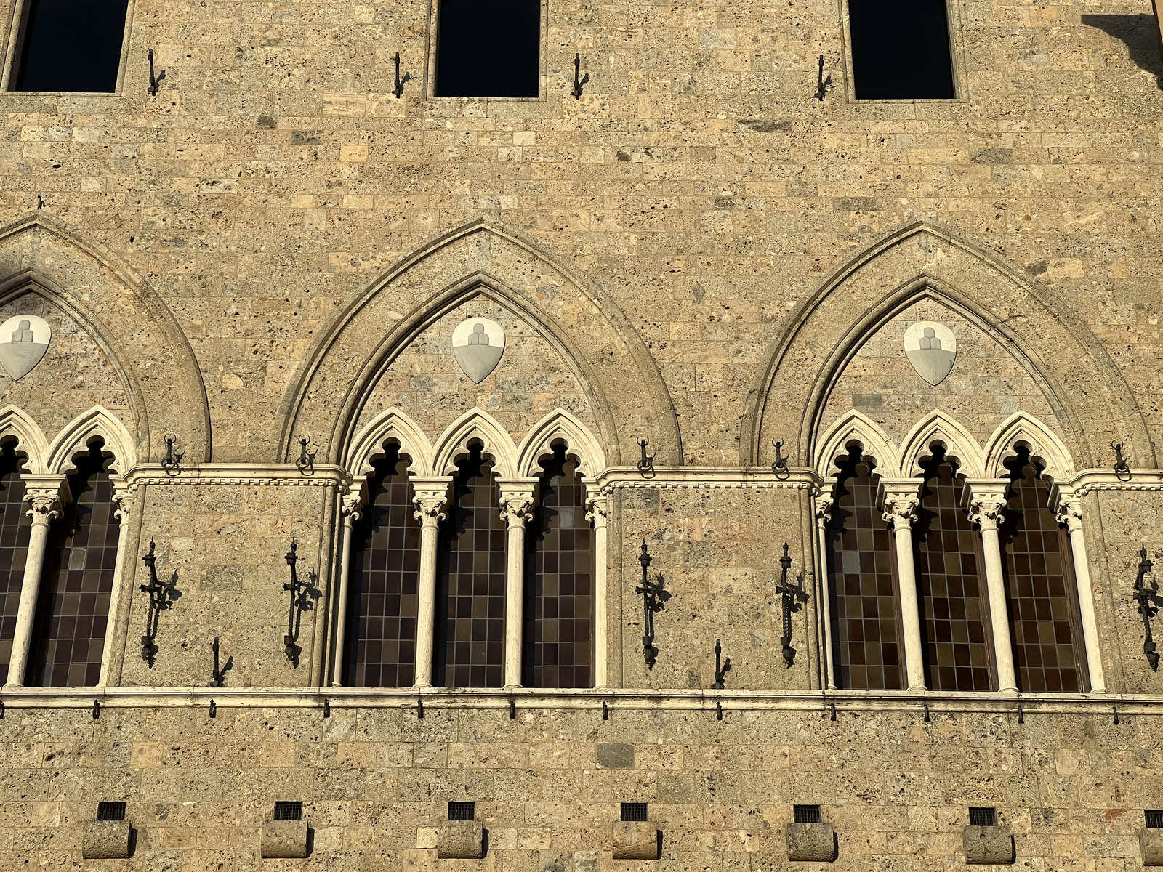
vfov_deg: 19.1
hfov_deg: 25.3
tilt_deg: +36.3
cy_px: 436
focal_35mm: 77
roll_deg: -0.2
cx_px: 582
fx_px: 2587
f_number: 2.8
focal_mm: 9
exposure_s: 1/467
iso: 32
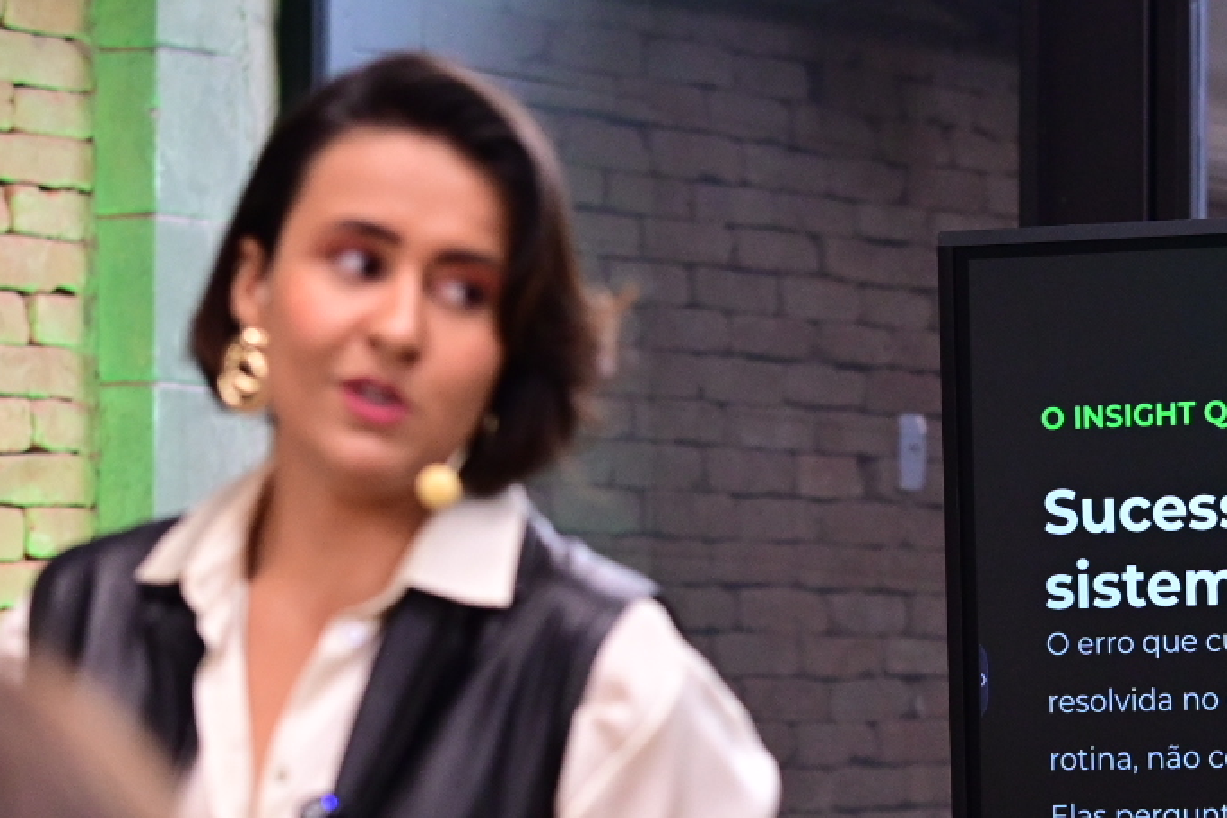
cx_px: 1035
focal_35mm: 199
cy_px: 822
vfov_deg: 6.9
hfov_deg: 10.3
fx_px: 6782
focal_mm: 56
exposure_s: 1/320
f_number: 2.2
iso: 1600
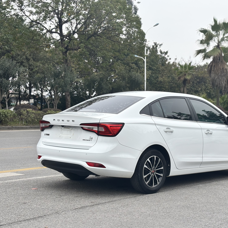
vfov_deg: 27.7
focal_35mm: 62
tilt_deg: -1.9
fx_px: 462
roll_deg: -0.8
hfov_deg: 27.6
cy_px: 115
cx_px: 148
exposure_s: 1/1522
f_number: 1.6
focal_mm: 5.96
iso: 32
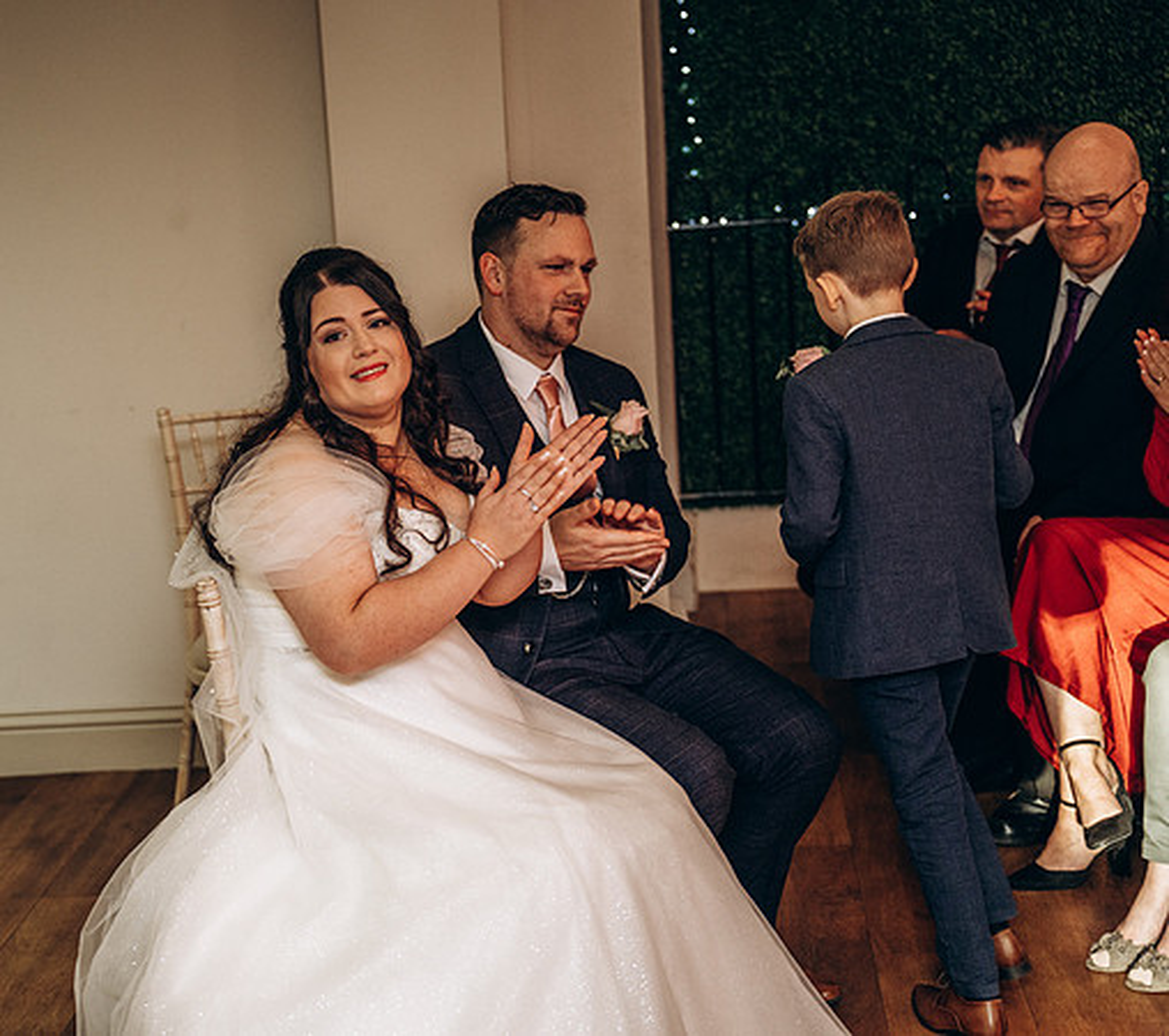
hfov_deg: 26.6
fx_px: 2457
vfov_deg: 23.8
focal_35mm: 68
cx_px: 388
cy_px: 515
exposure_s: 1/125
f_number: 2.8
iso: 1250
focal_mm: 56
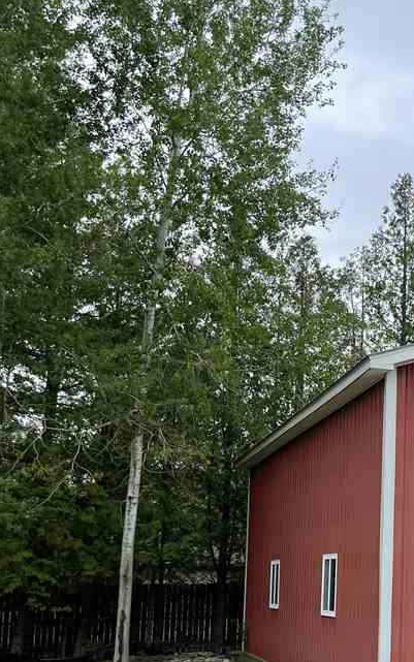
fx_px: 992
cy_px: 420
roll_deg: +1.5
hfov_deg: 21.3
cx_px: 544
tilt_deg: +8.9
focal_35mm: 55
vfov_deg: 36.6
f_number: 1.6
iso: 32
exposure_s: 1/1475
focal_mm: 5.1
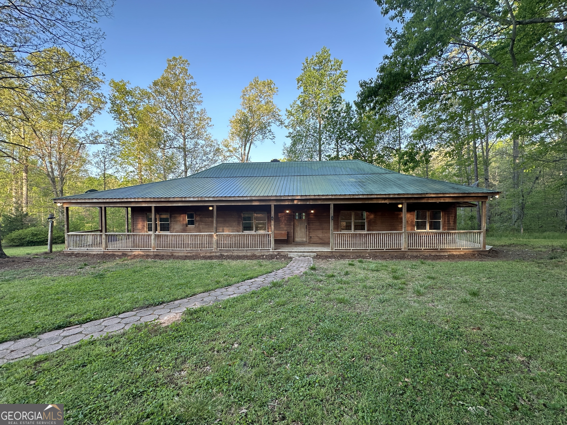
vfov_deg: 85.7
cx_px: 284
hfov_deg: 102.1
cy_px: 212
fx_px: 229
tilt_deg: -0.6
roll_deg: +0.3
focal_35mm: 14
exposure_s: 1/148
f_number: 2.2
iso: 40
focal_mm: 2.22
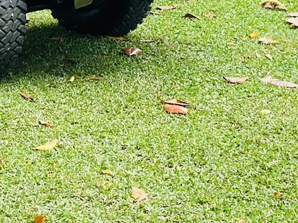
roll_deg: -0.2
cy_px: -188
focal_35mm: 180
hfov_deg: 10.6
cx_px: -156
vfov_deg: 7.9
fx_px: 1549
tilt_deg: -1.7
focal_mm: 6.86
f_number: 1.78
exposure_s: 1/209
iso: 80
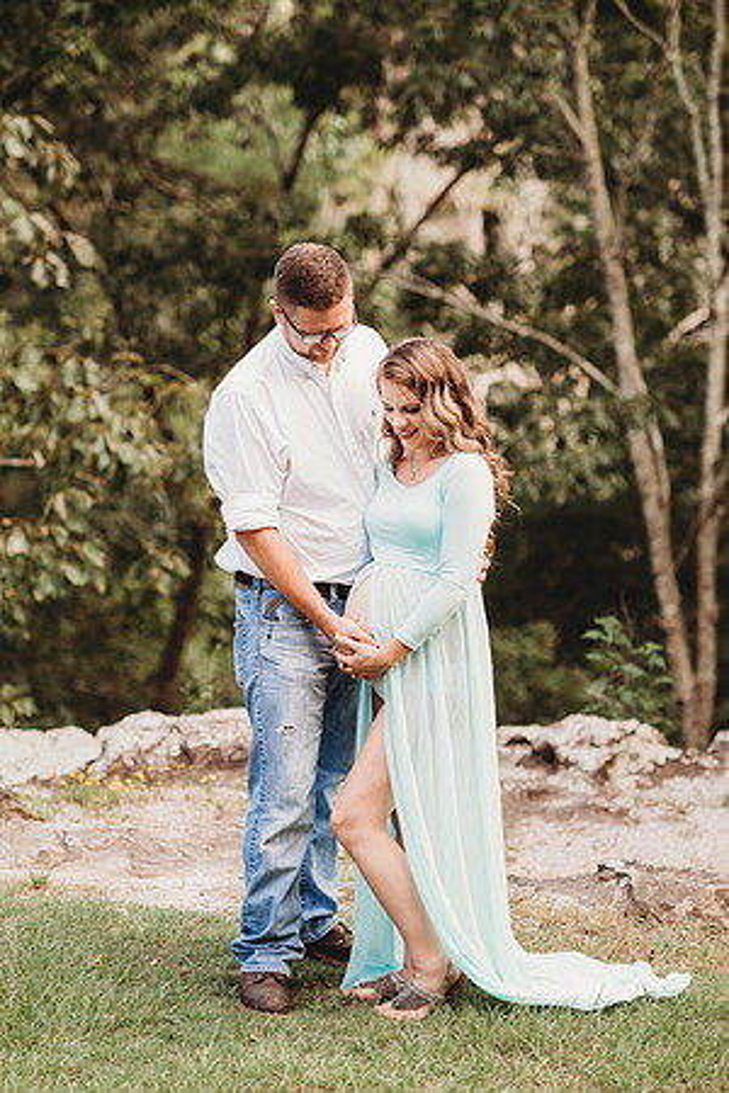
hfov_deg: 16.1
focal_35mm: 85
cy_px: 546
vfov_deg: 23.9
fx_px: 2582
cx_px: 364
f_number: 2.5
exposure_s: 1/200
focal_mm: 85
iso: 160
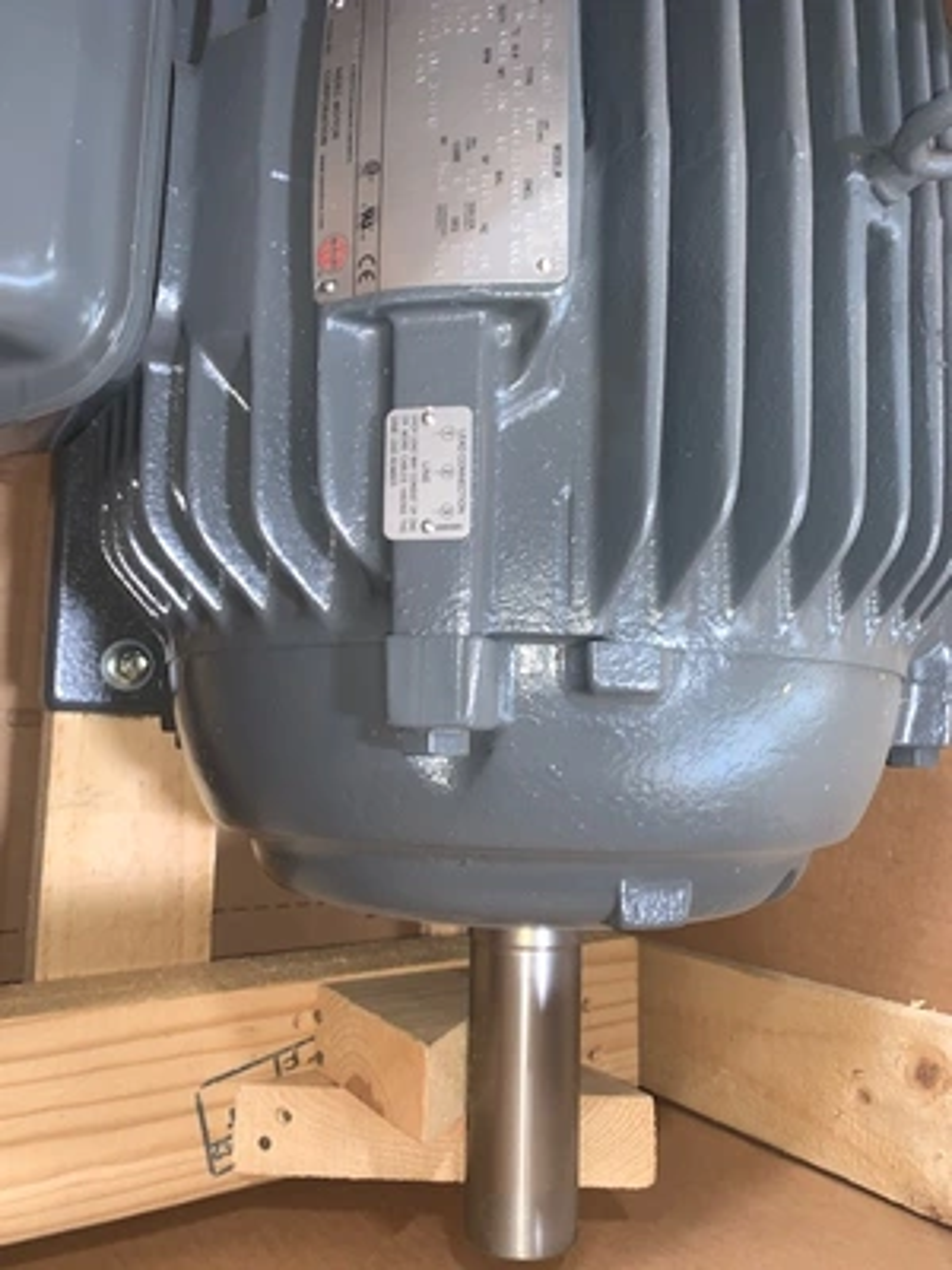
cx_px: 476
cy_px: 635
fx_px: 953
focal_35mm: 26
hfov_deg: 53.1
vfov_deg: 67.3
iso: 50
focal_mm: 4.25
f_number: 1.8
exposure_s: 1/19
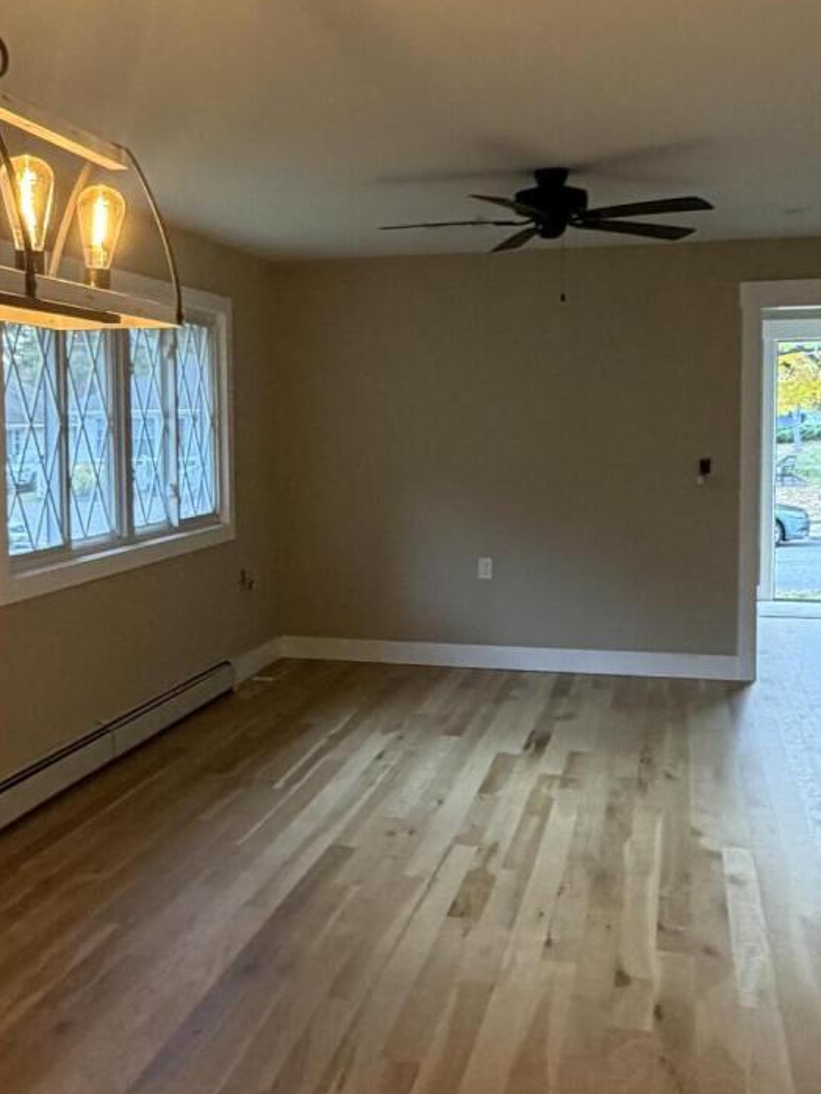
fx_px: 1265
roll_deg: -0.6
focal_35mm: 40
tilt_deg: -3.0
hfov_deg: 35.8
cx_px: 307
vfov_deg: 46.8
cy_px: 517
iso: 250
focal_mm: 2.22
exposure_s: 1/60
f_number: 2.2
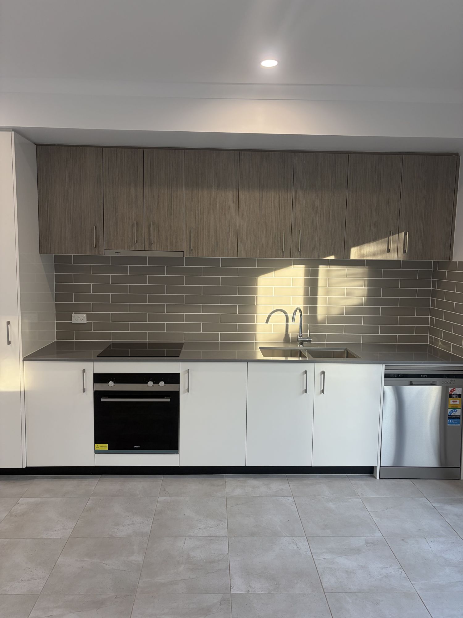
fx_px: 464
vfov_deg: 67.3
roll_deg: -0.8
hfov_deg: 53.1
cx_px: 232
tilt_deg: -5.5
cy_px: 309
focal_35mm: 26
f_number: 1.6
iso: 64
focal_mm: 5.96
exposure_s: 1/100
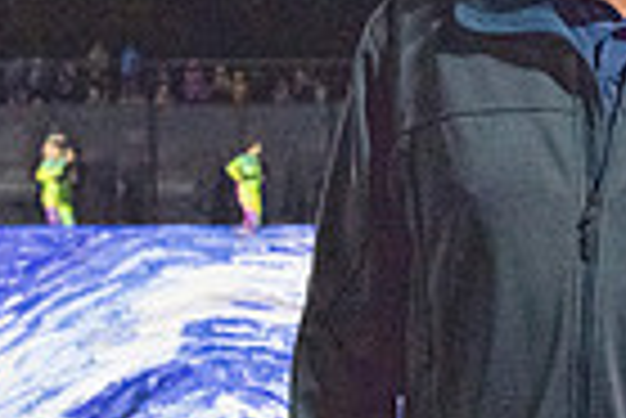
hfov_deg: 10.6
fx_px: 3185
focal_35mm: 183
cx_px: 1067
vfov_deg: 7.5
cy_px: 317
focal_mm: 44
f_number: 5
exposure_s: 1/500
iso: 8000
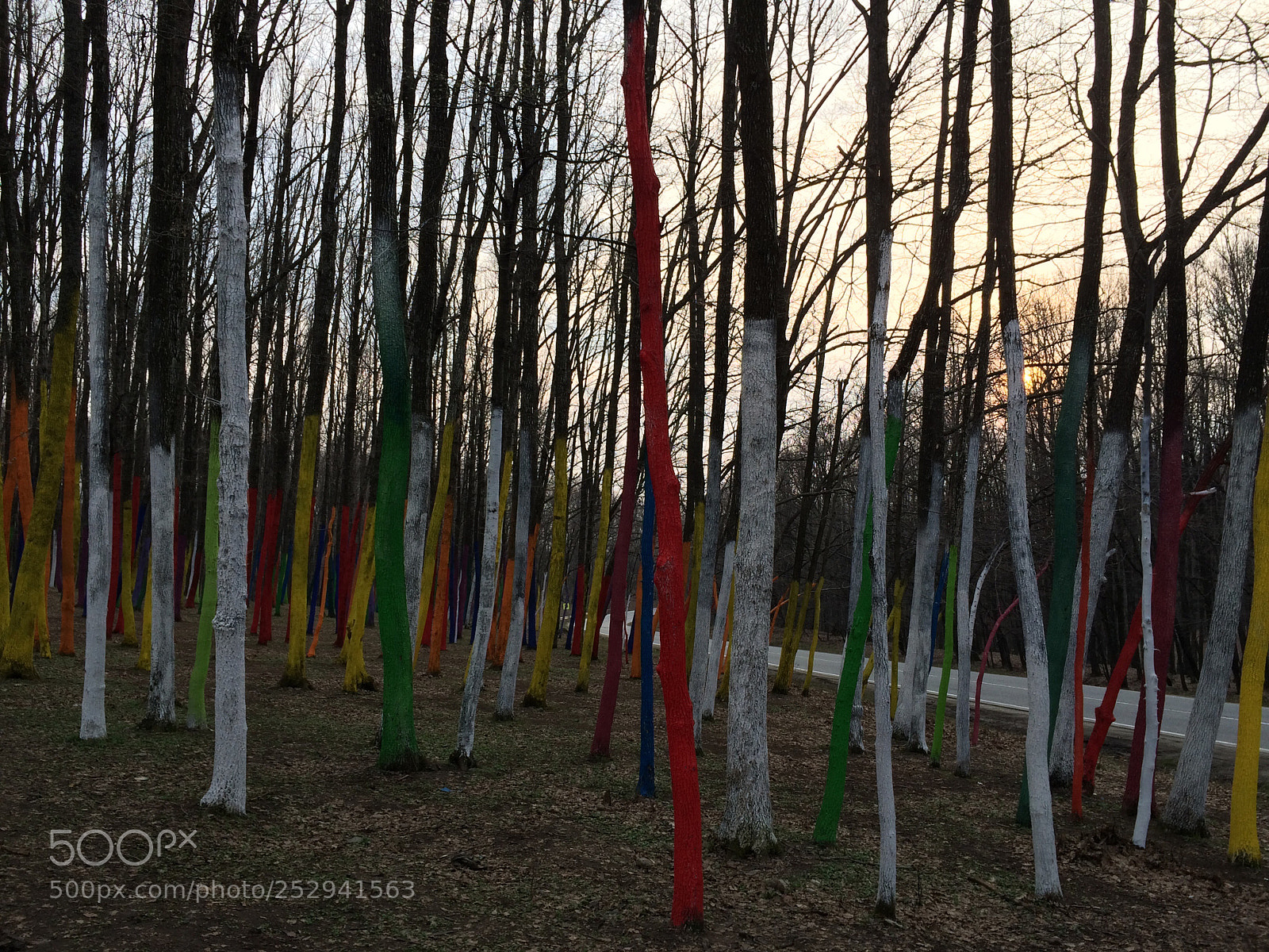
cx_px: 634
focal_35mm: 29
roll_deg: +0.7
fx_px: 1063
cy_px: 476
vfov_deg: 48.2
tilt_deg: +3.0
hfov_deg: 61.7
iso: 32
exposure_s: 1/205
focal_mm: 4.15
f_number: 2.2
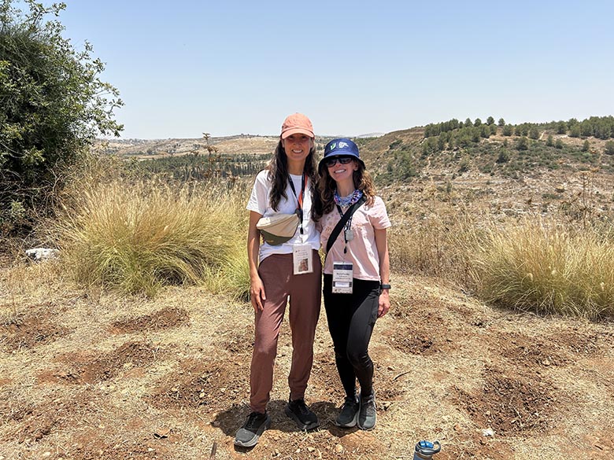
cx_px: 307
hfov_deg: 67.3
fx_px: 461
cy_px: 230
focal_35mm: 26
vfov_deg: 53.1
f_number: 1.5
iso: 50
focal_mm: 5.7
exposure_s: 1/3704
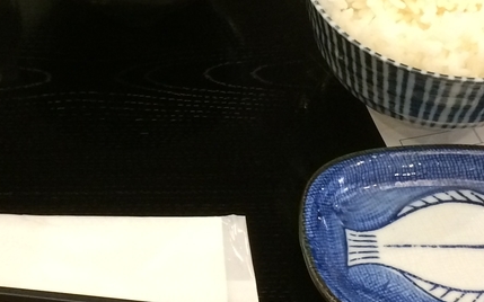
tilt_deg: -50.6
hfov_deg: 23.9
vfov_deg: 15.2
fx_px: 1134
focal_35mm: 86
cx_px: 143
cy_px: 126
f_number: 2.2
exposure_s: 1/24
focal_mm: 4.15
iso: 250
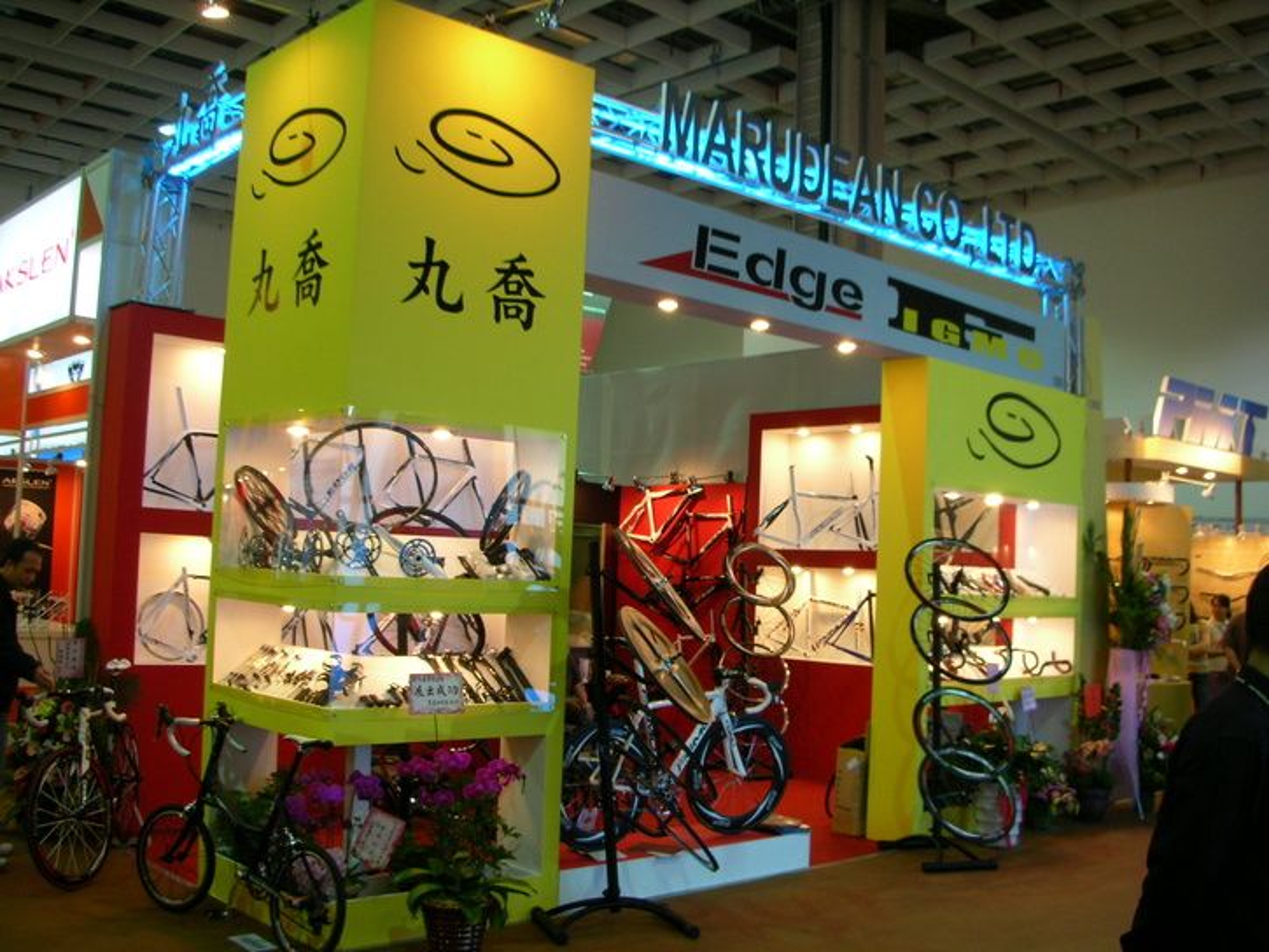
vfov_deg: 40.7
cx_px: 634
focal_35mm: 35
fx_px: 1283
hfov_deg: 52.6
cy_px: 476
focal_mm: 5.8
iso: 50
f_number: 3
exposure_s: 1/23.2
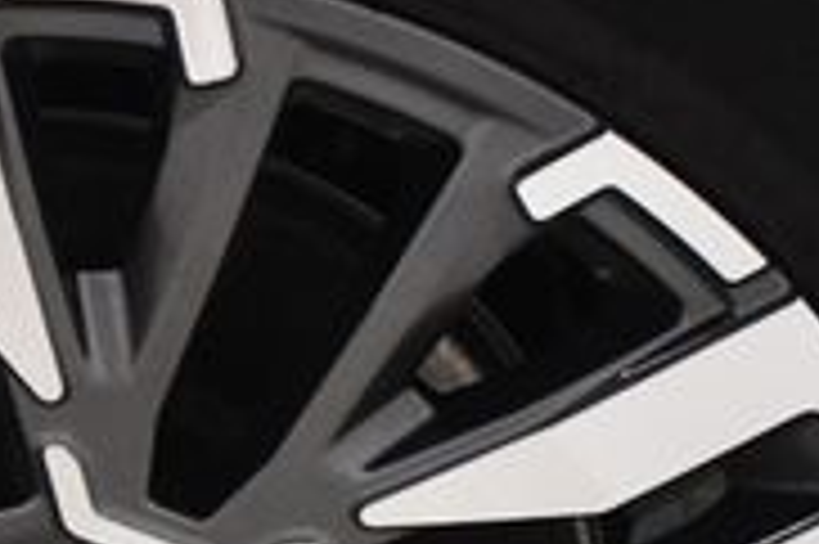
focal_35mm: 235
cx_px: -32
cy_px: 782
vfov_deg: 5.8
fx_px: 5341
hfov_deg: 8.7
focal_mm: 45
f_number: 4.5
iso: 3200
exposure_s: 1/60
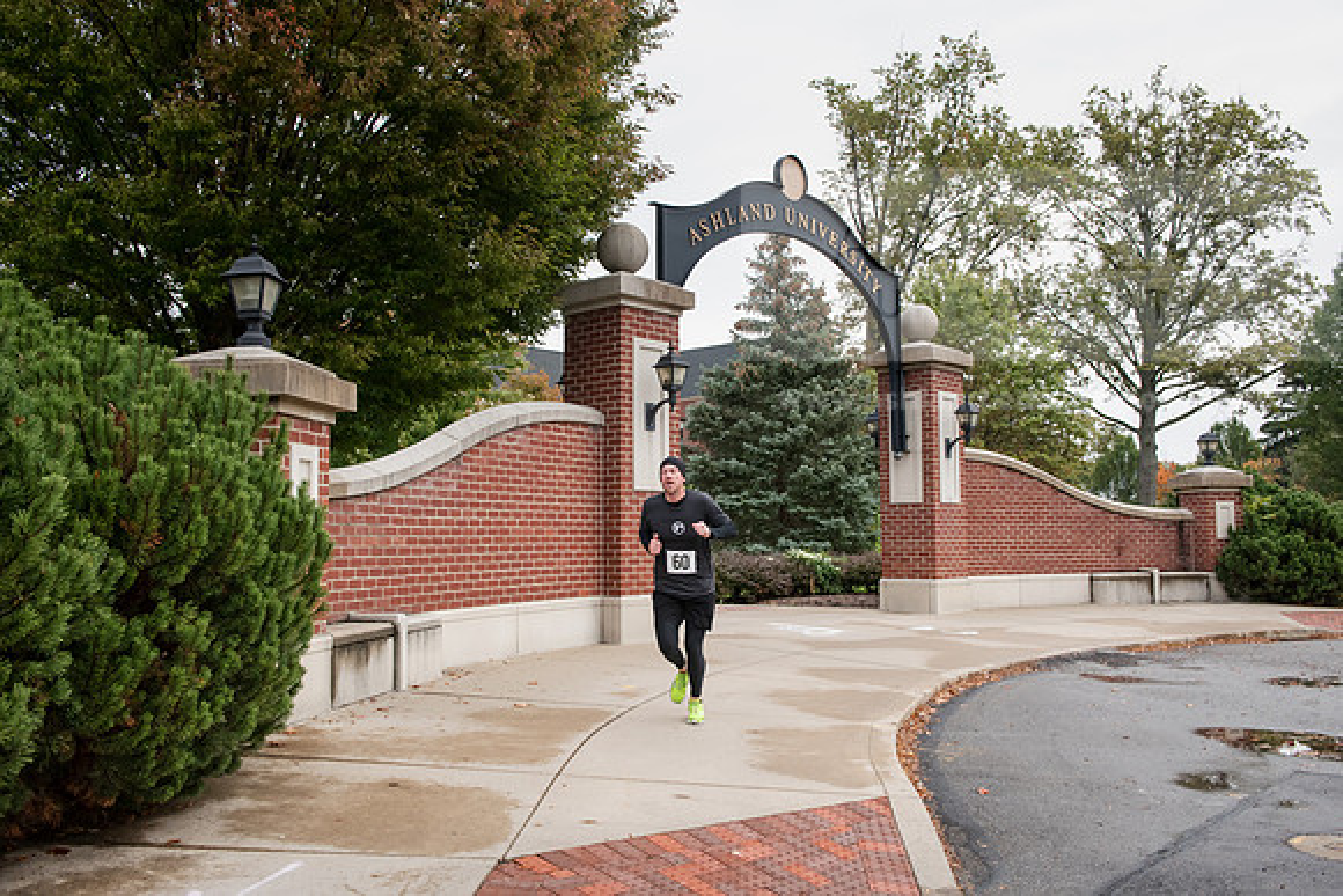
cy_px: 448
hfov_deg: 58.7
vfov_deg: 41.1
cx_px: 672
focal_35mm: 32
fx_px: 1194
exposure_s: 1/400
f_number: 6.3
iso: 640
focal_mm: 32
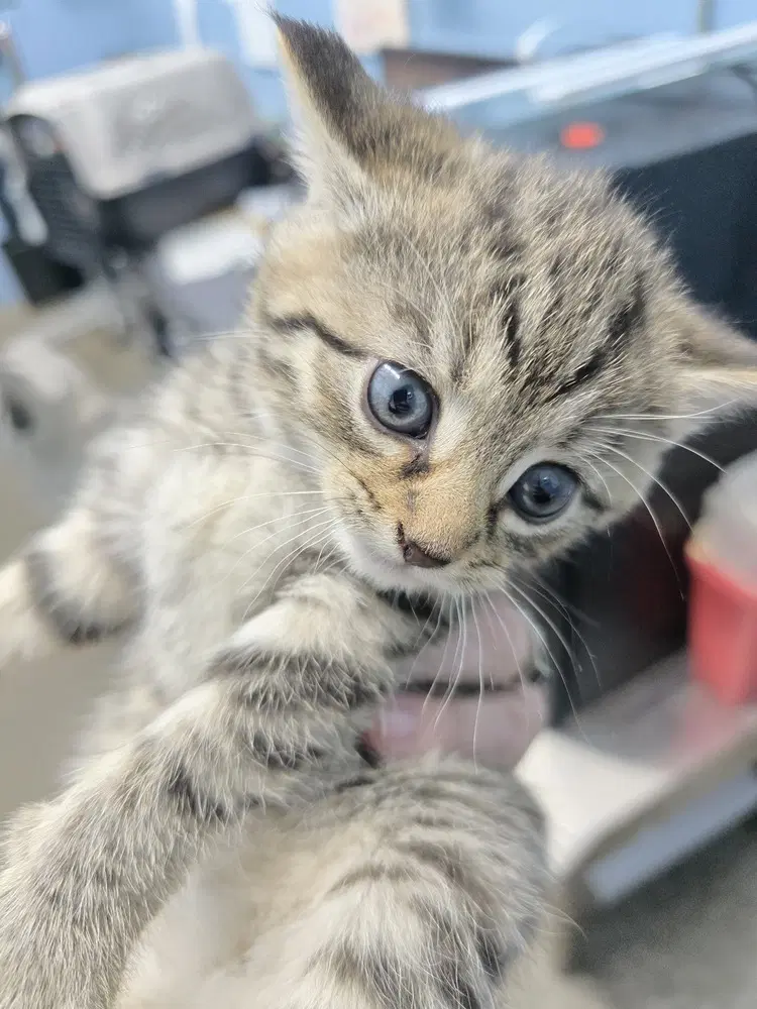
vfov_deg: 73.9
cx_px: 378
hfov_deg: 58.9
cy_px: 504
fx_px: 671
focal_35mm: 23
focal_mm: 6.3
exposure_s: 1/120
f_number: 1.7
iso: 640
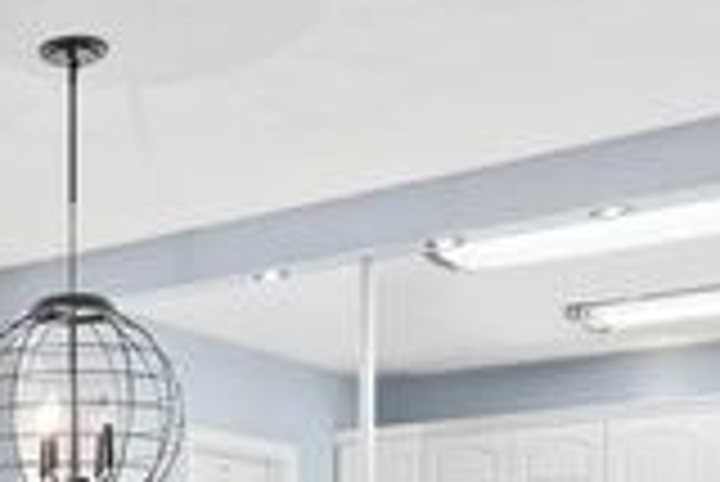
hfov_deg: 25.4
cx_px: -130
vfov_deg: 18.0
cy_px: 586
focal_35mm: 72
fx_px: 1441
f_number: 8
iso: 400
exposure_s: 1/5
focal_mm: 18
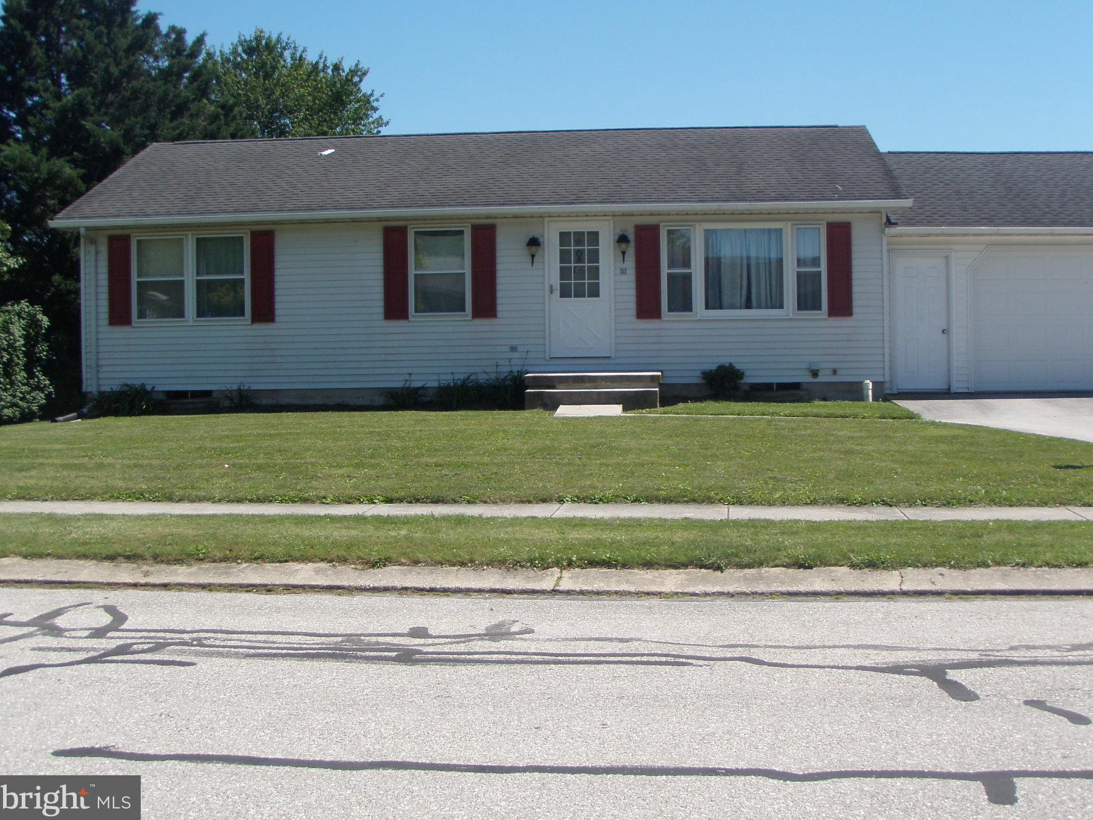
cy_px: 361
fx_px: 1358
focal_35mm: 43
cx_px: 608
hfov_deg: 43.8
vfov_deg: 33.6
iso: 80
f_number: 4
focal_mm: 6.7
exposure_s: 1/500
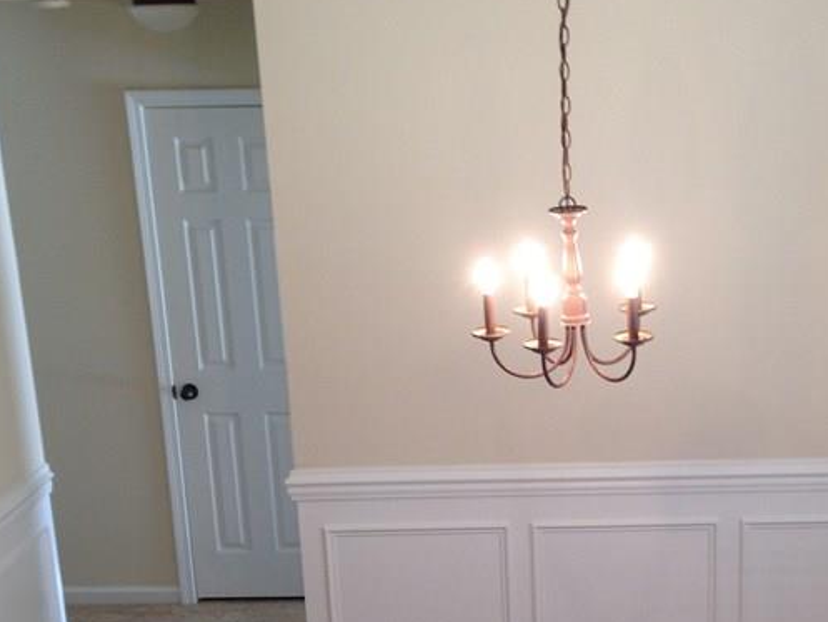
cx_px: 571
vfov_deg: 21.3
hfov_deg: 28.3
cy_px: 510
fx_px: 1627
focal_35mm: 68
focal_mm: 4.12
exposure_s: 1/20
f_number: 2.4
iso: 50
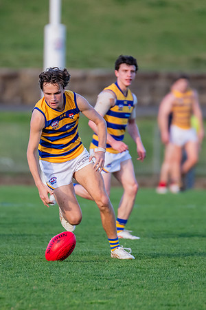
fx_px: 7727
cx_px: 49
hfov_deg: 1.5
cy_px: 119
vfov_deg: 2.3
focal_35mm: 900
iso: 800
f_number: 4
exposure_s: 1/1250
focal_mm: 420
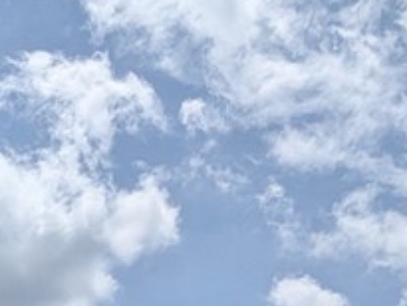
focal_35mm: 80
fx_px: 941
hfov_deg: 20.2
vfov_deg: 14.9
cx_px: -240
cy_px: 624
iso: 49
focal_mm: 2.35
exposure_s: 1/3717
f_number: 2.2
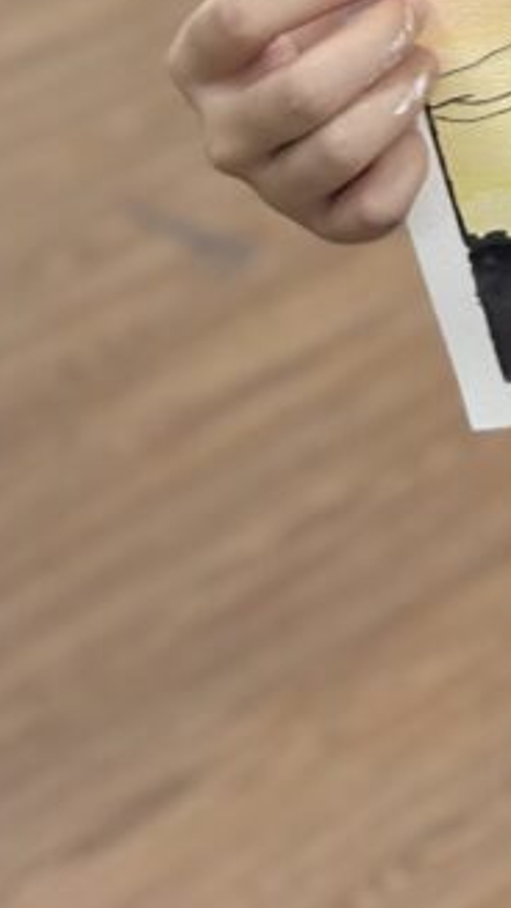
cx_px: 1180
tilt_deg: -11.7
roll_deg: +0.7
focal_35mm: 213
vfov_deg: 9.4
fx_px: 5129
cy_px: -923
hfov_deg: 5.5
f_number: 1.78
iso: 80
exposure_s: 1/141
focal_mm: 6.86
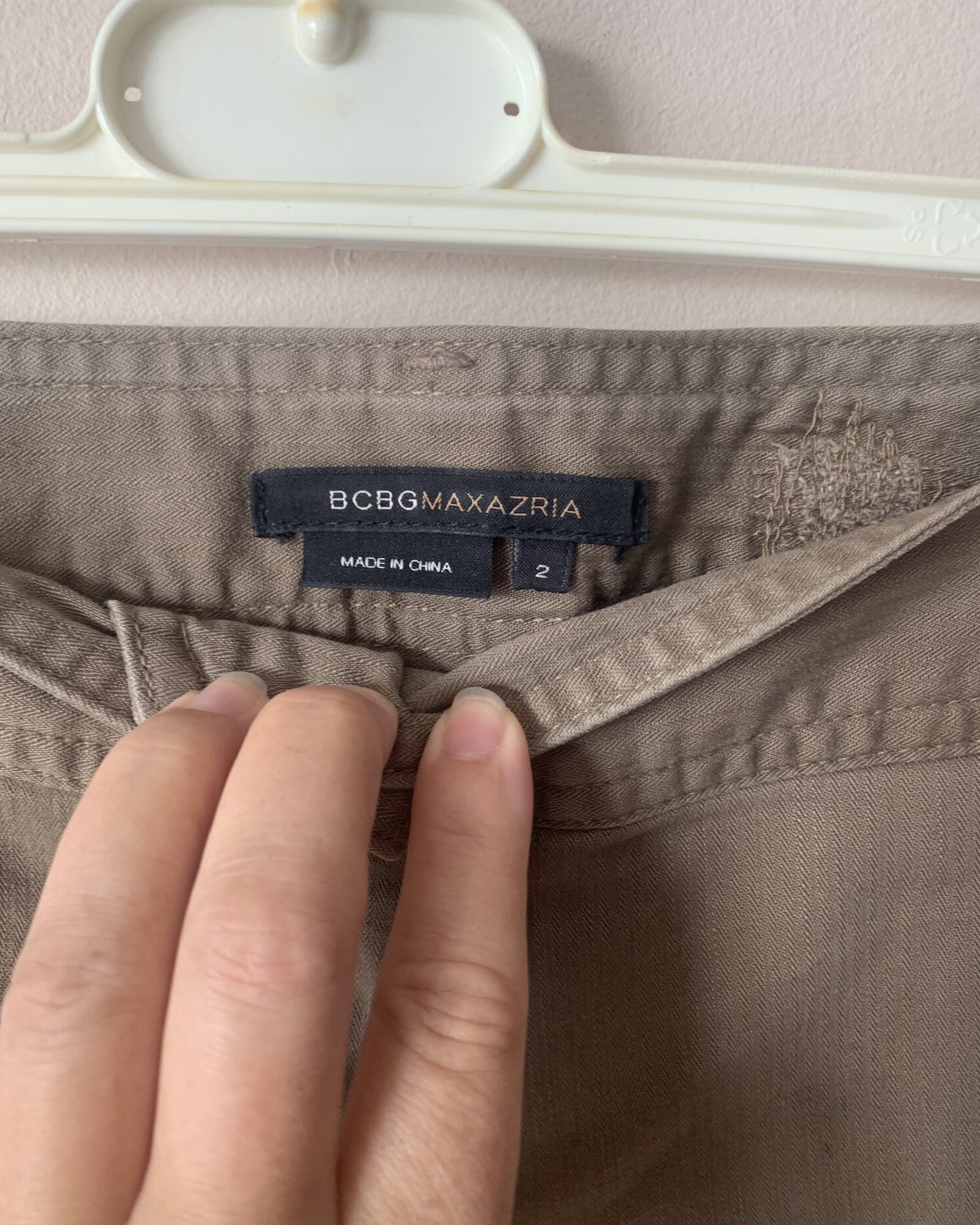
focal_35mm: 28
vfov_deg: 62.2
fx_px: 1015
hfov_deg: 51.5
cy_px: 597
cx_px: 478
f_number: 1.8
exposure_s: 1/121
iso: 40
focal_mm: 4.25
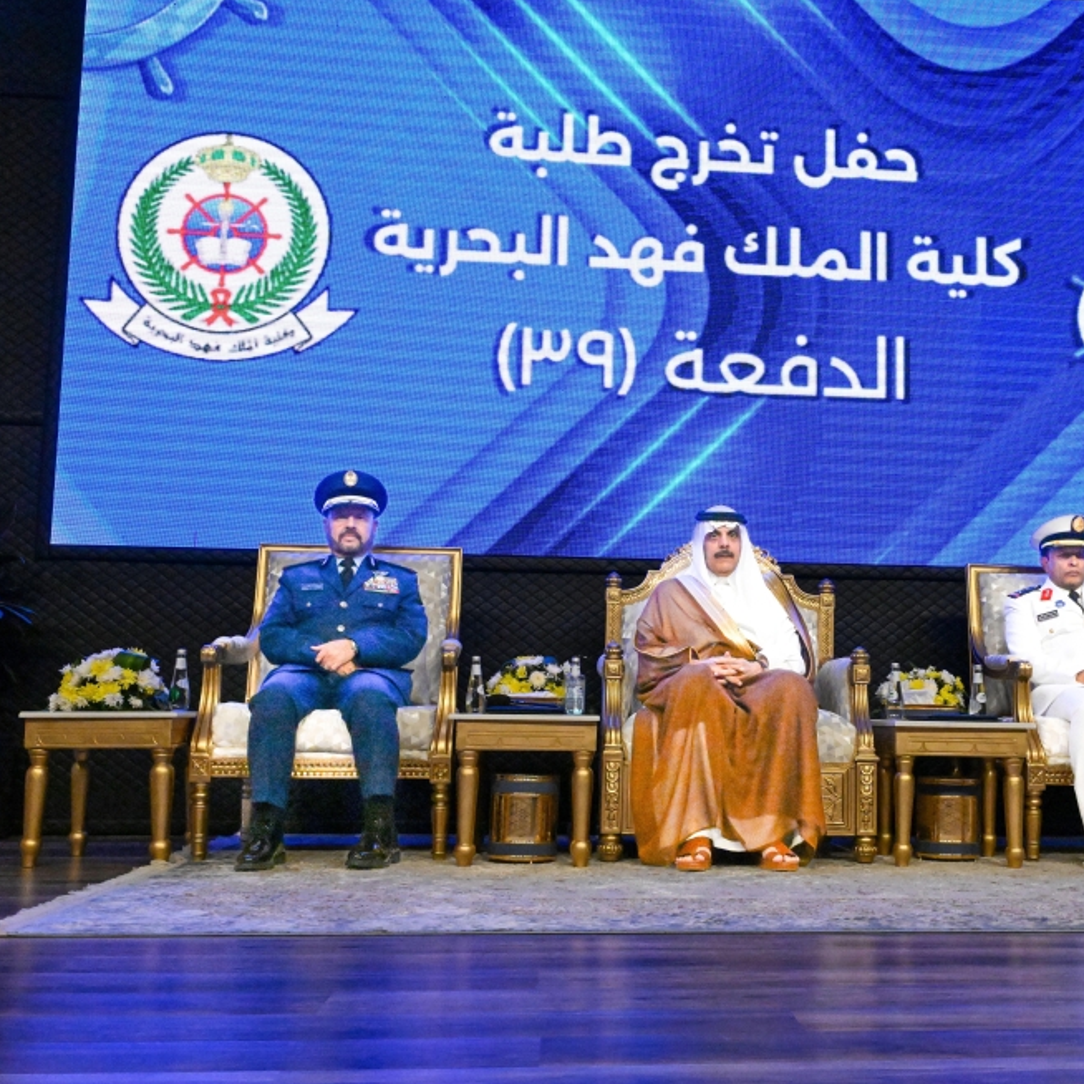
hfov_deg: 42.2
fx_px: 1382
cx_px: 728
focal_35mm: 39
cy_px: 549
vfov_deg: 42.8
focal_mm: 30
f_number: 10
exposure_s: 1/400
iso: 12800
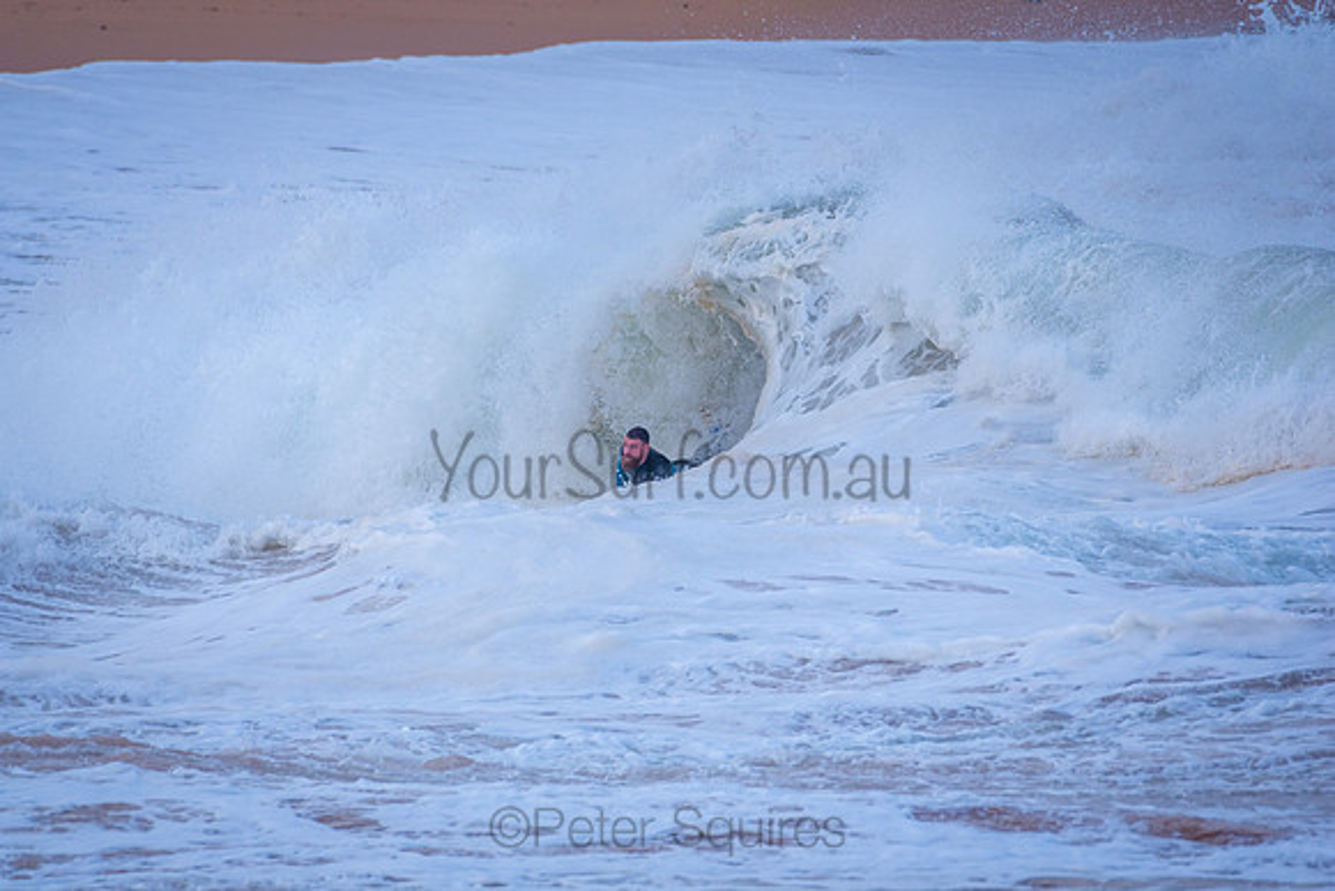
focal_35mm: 750
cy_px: 446
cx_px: 668
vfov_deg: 1.8
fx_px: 27818
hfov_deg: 2.7
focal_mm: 500
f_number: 6.3
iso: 200
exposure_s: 1/640
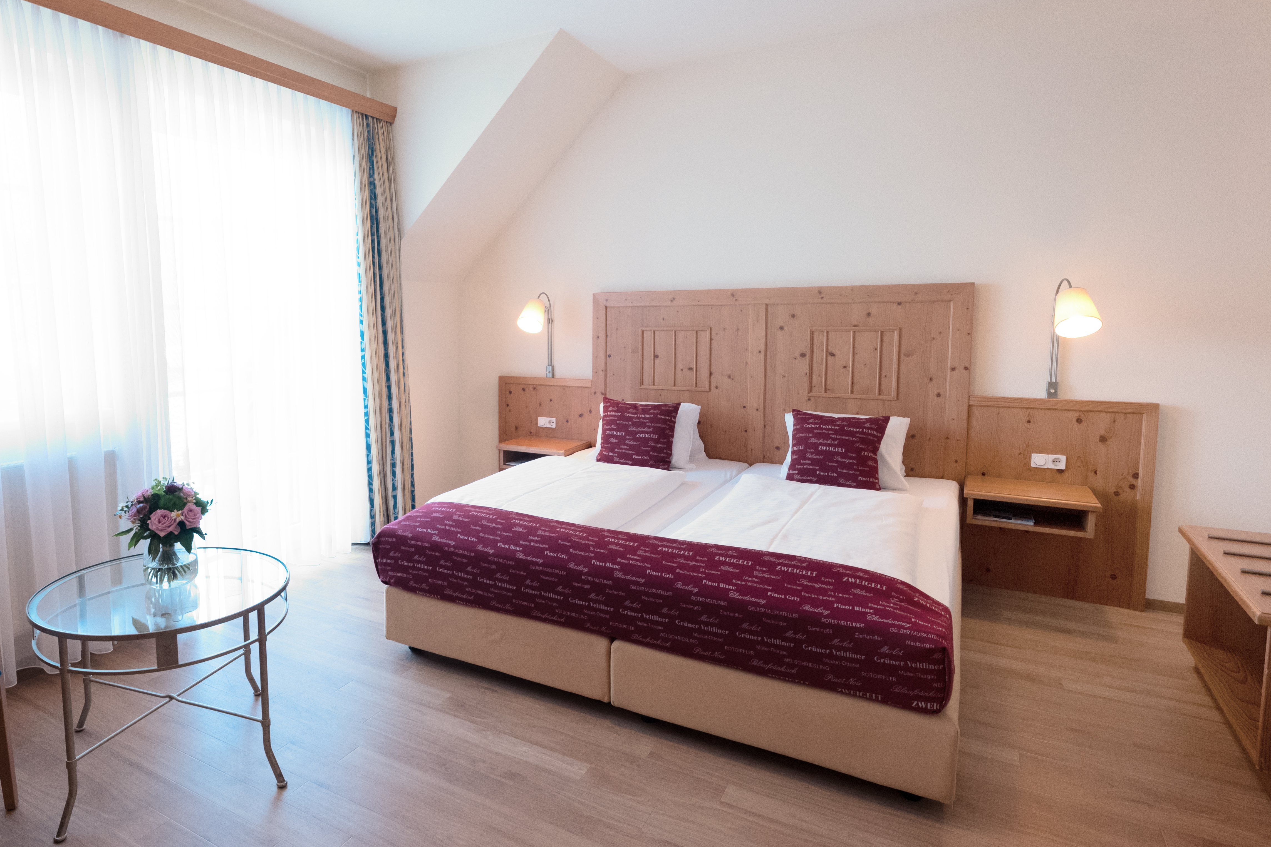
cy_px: 385
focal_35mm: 21
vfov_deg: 59.4
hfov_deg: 79.5
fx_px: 741
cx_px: 465
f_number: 7.1
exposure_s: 1/125
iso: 3200
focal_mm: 16
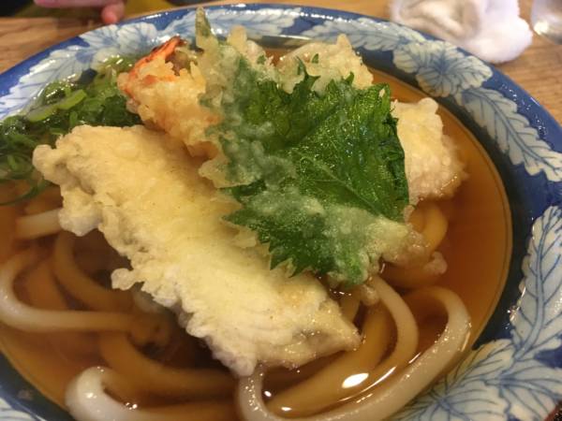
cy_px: 210
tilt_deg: -46.7
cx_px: 281
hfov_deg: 61.7
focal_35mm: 29
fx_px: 471
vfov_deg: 48.2
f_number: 2.2
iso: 200
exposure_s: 1/30
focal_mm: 4.15
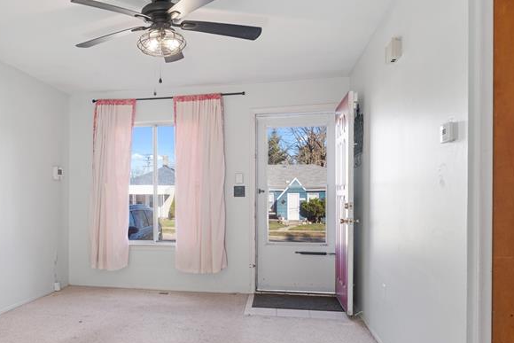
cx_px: 171
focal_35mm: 53
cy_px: 203
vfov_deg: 25.5
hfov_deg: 37.1
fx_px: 757
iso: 320
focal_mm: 30
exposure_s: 1/10
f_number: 9
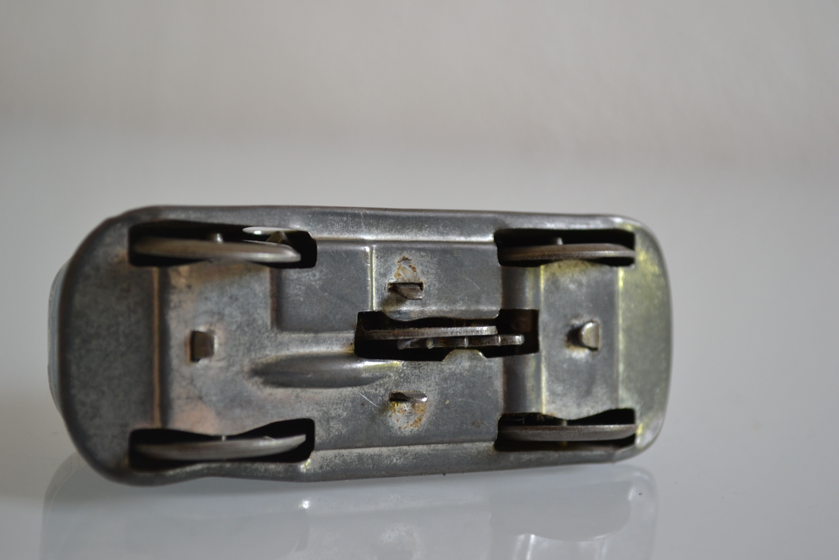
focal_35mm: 69
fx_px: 1608
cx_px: 420
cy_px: 280
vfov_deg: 19.7
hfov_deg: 29.2
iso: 400
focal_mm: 46
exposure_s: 1/30
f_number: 5.3
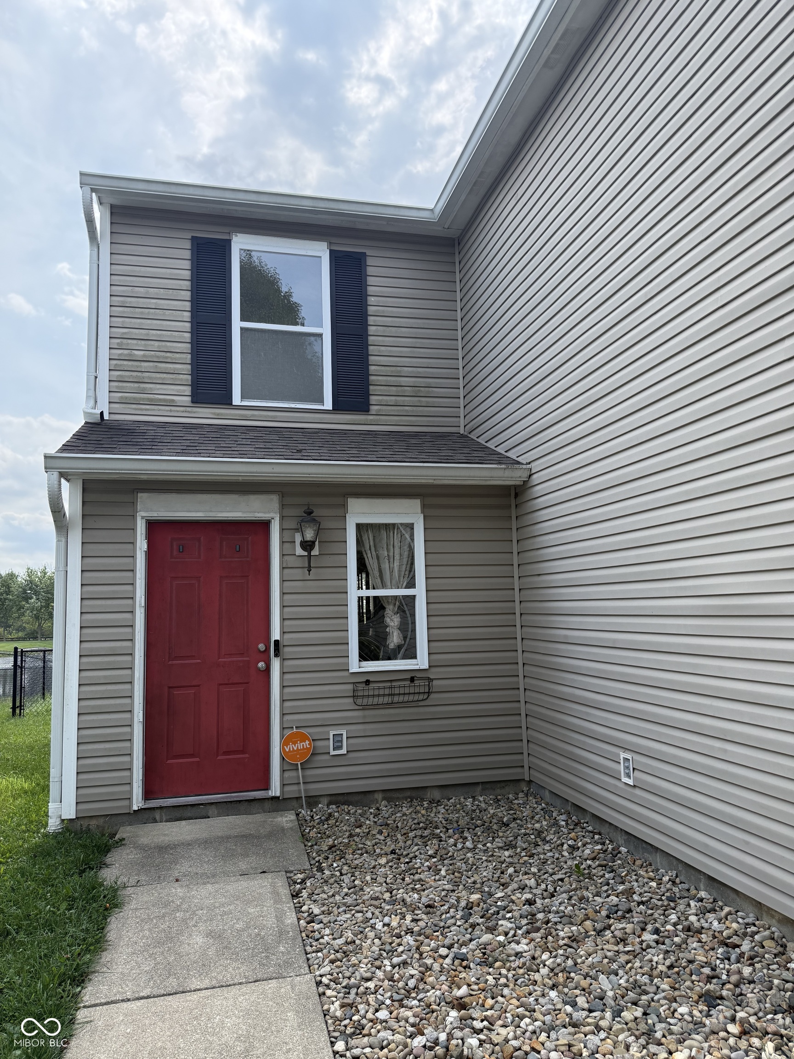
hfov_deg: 56.8
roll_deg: +0.6
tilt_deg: +6.5
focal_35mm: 24
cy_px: 530
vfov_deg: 71.6
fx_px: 734
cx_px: 397
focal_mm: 6.76
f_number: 1.78
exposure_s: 1/2232
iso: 100
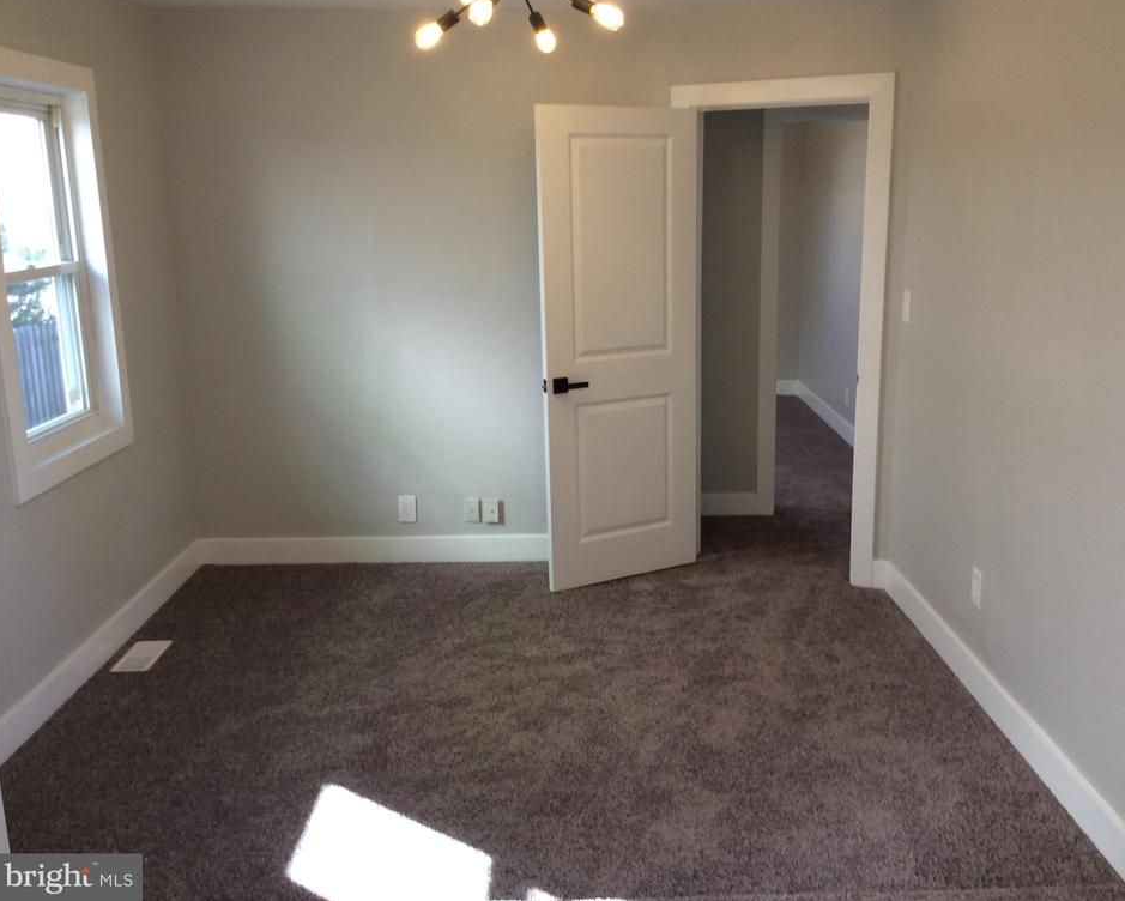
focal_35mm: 34
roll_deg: +1.1
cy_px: 444
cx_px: 607
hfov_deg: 52.8
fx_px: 1133
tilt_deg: -13.5
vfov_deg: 43.4
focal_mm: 3.3
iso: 32
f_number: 2.4
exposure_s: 1/60
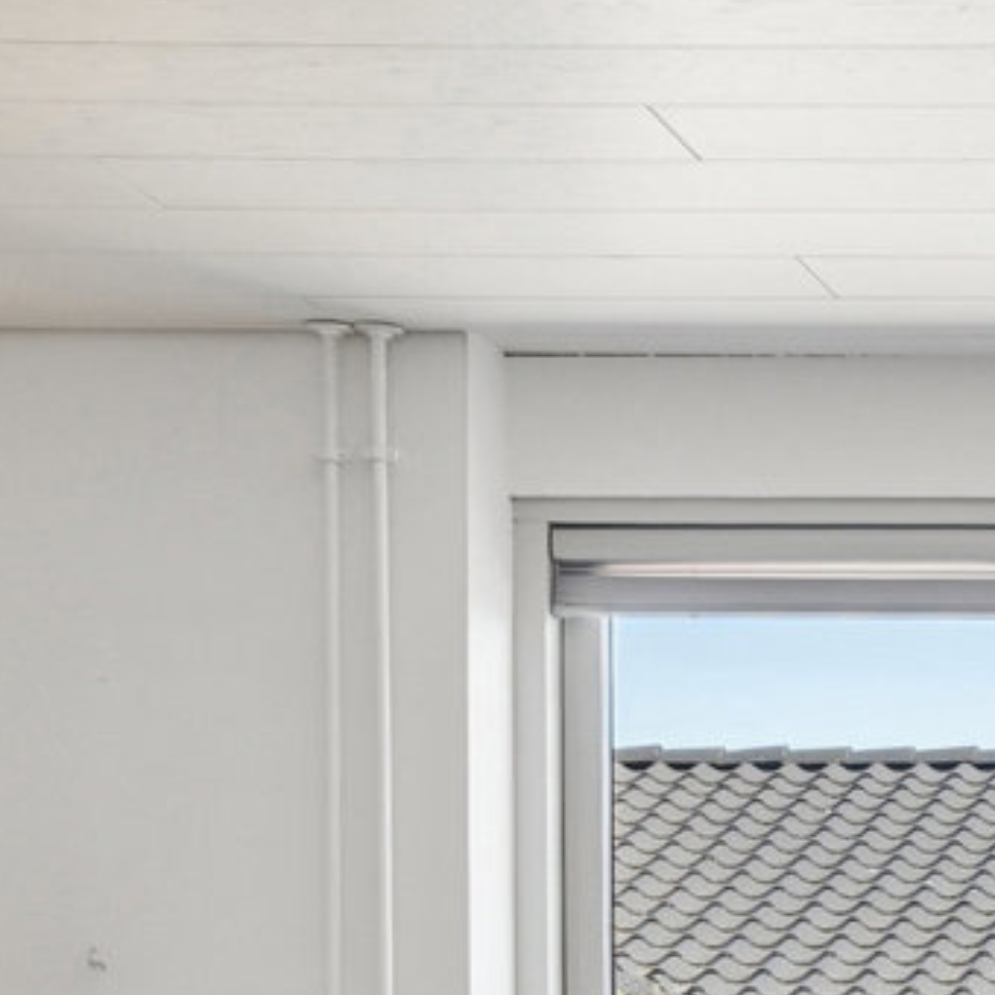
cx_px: 1735
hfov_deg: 12.6
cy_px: 1652
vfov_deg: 12.7
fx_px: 4146
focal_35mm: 128
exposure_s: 1/20
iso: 200
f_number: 8
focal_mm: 17
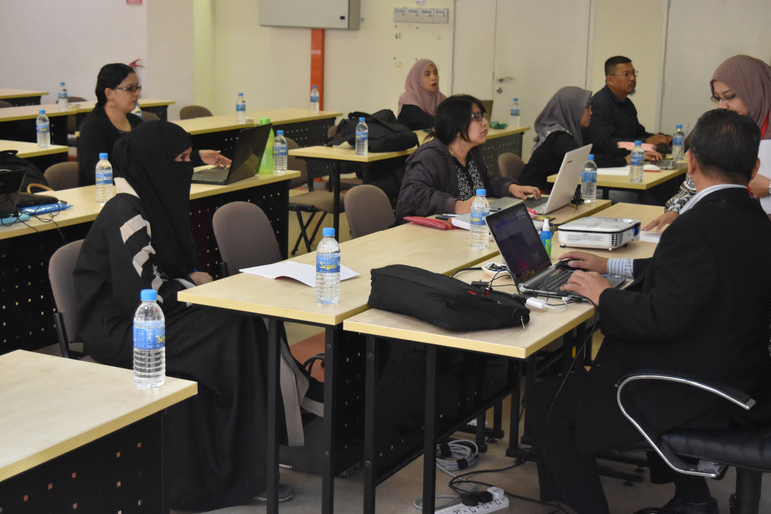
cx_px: 399
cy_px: 250
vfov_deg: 24.2
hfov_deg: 35.6
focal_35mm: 56
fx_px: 1199
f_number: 4.8
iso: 3200
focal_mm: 36
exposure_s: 1/400
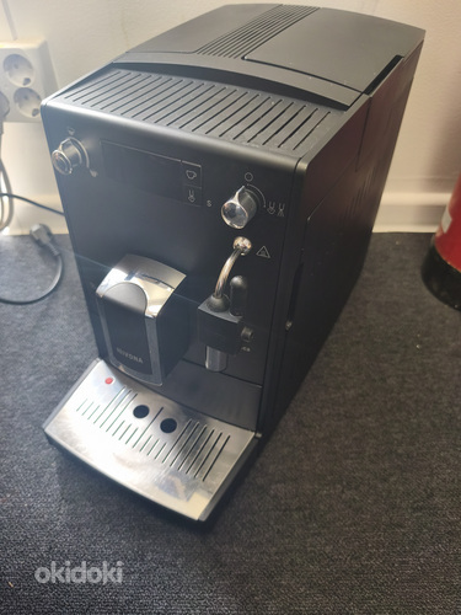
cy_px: 308
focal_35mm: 23
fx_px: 408
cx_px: 230
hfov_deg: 58.9
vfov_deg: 73.9
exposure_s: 1/99.9
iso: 250
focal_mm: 6.18
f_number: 1.65
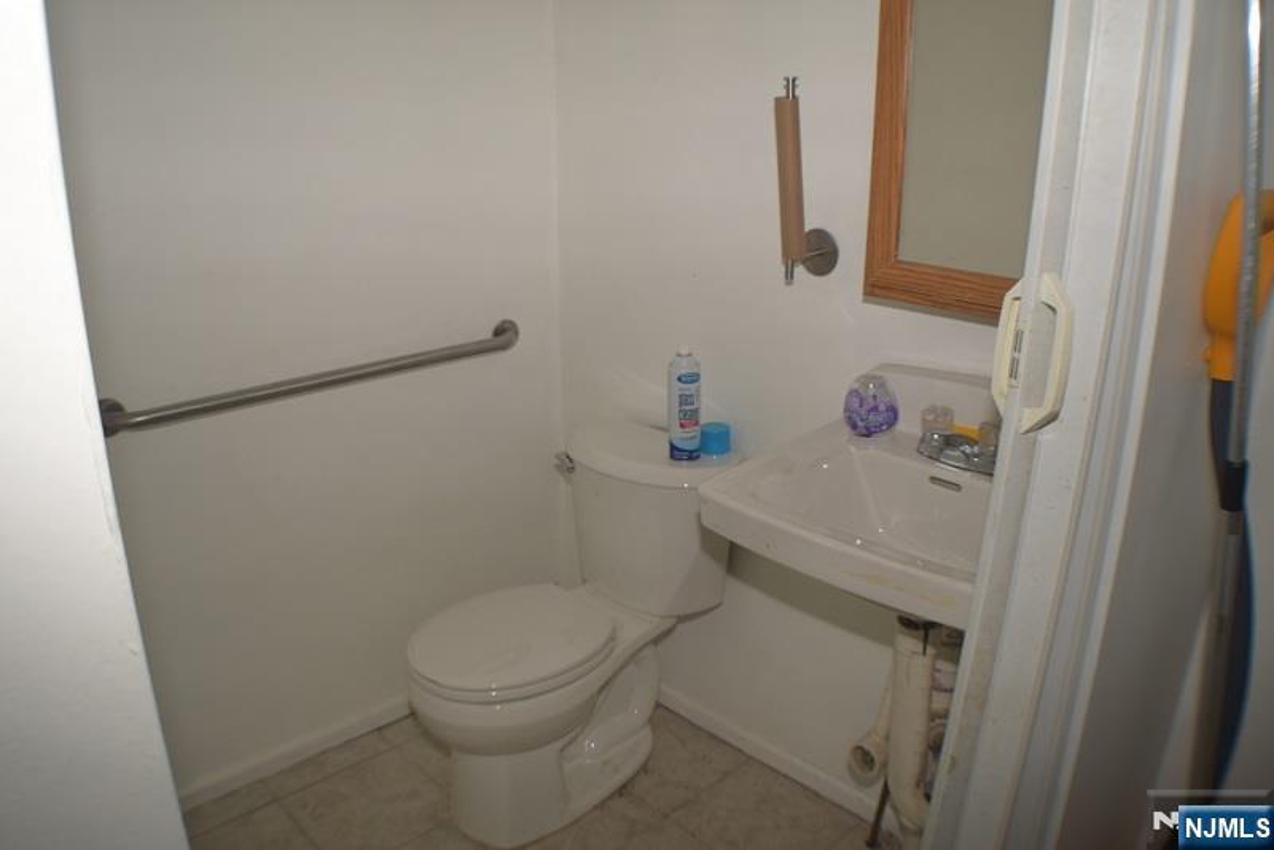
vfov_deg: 38.4
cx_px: 637
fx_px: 1221
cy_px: 425
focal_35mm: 34
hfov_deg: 55.1
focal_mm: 23
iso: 360
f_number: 4
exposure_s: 1/60
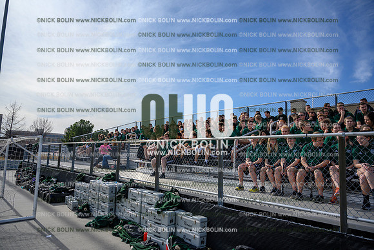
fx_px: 249
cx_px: 187
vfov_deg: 53.2
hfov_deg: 73.7
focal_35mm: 24
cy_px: 125
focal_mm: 24
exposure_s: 1/2500
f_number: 4
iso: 125
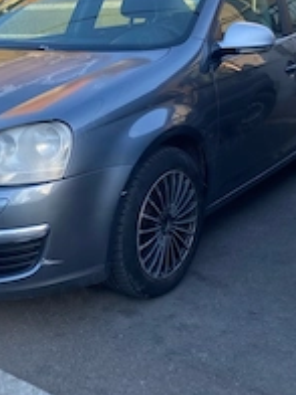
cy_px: 183
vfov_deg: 36.2
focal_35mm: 53
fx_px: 604
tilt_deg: -15.6
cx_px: 83
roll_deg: +1.6
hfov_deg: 27.2
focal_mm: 4.25
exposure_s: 1/180
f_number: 1.8
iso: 32
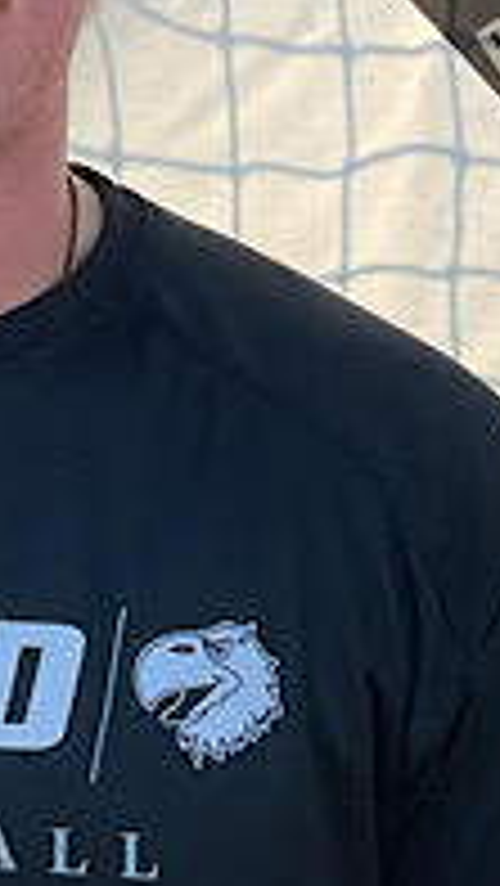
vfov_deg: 32.3
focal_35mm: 64
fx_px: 1507
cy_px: 229
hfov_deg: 17.7
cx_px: -135
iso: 16
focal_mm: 3
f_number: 1.8
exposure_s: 1/650
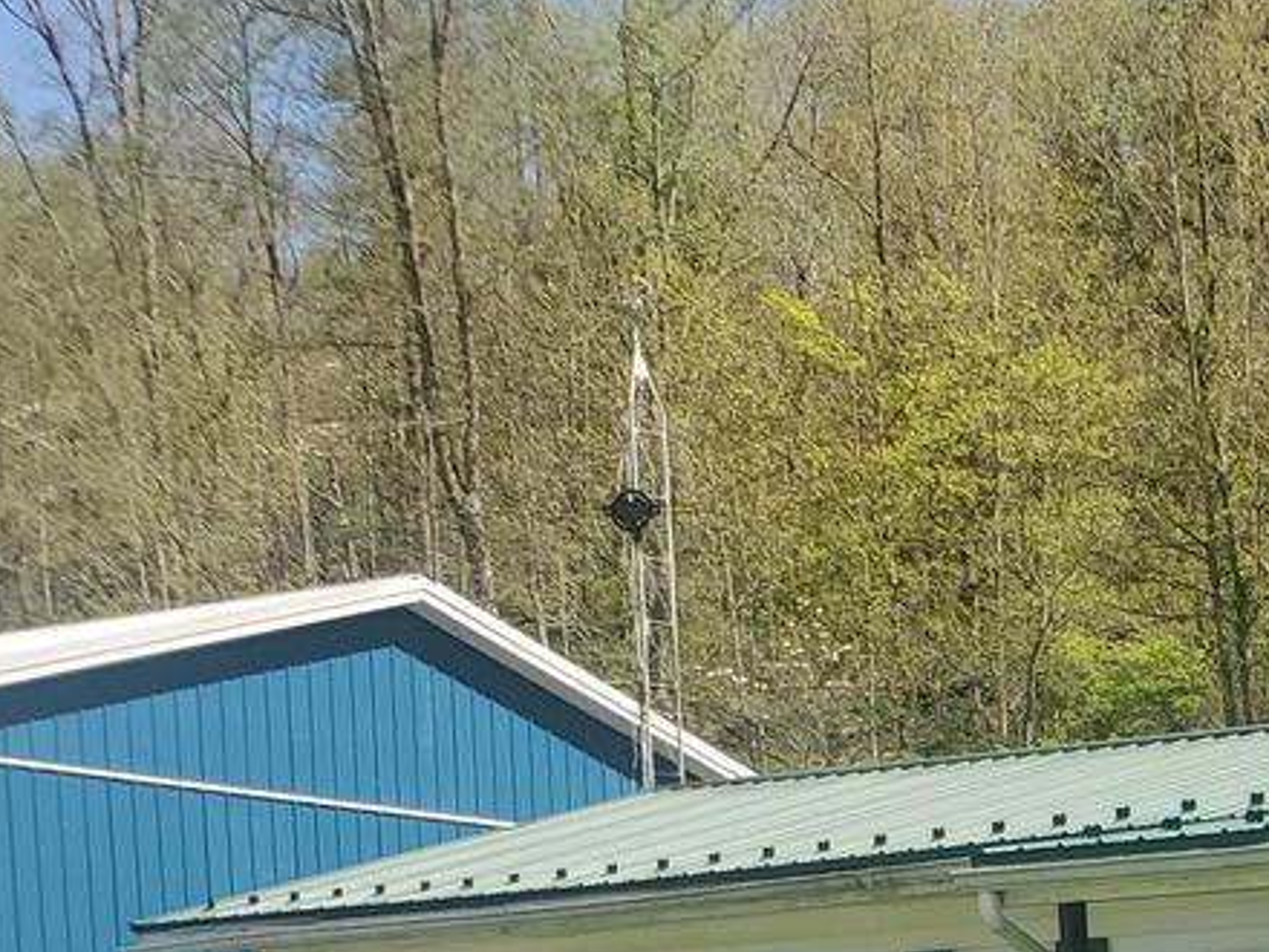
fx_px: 3116
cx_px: 1811
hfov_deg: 20.3
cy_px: 1457
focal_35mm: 85
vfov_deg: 15.9
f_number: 2.4
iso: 50
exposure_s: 1/792
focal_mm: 4.3
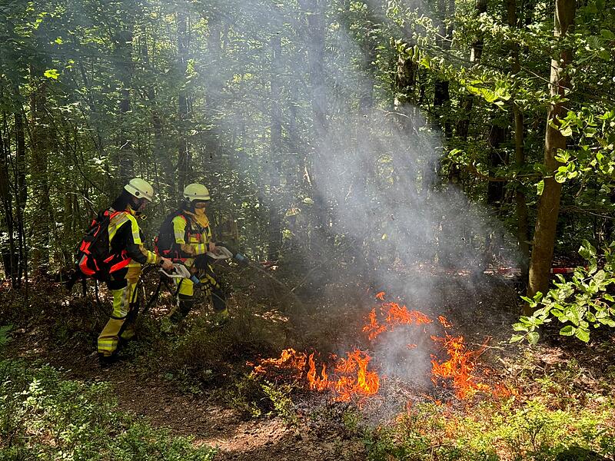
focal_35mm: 48
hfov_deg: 39.7
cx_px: 308
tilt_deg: -12.3
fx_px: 853
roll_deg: -1.5
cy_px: 230
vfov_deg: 30.3
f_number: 1.78
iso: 64
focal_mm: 6.76
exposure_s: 1/162
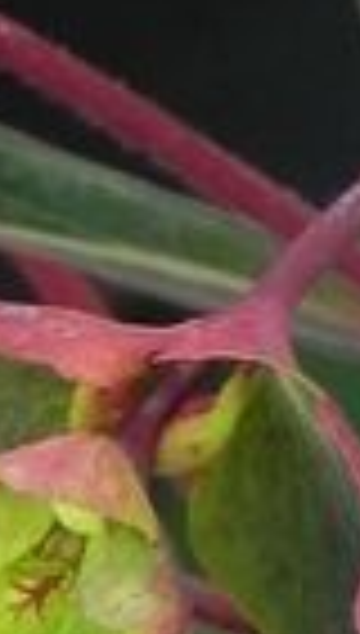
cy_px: -342
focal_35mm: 998
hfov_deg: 1.2
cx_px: 644
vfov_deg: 2.2
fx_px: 16826
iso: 160
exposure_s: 1/80
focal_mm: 28.8
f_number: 5
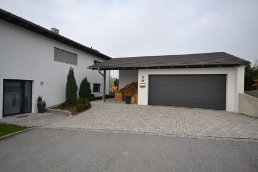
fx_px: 129
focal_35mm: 18
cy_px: 86
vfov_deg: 67.4
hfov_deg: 90.0
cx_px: 129
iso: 100
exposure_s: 1/160
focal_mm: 12
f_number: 6.3
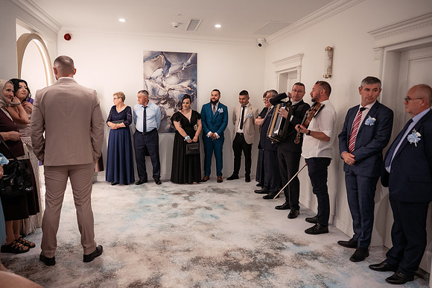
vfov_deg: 46.4
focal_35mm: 28
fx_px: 336
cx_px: 216
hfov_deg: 65.5
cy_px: 144
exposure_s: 1/160
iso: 1600
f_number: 2.8
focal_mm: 28
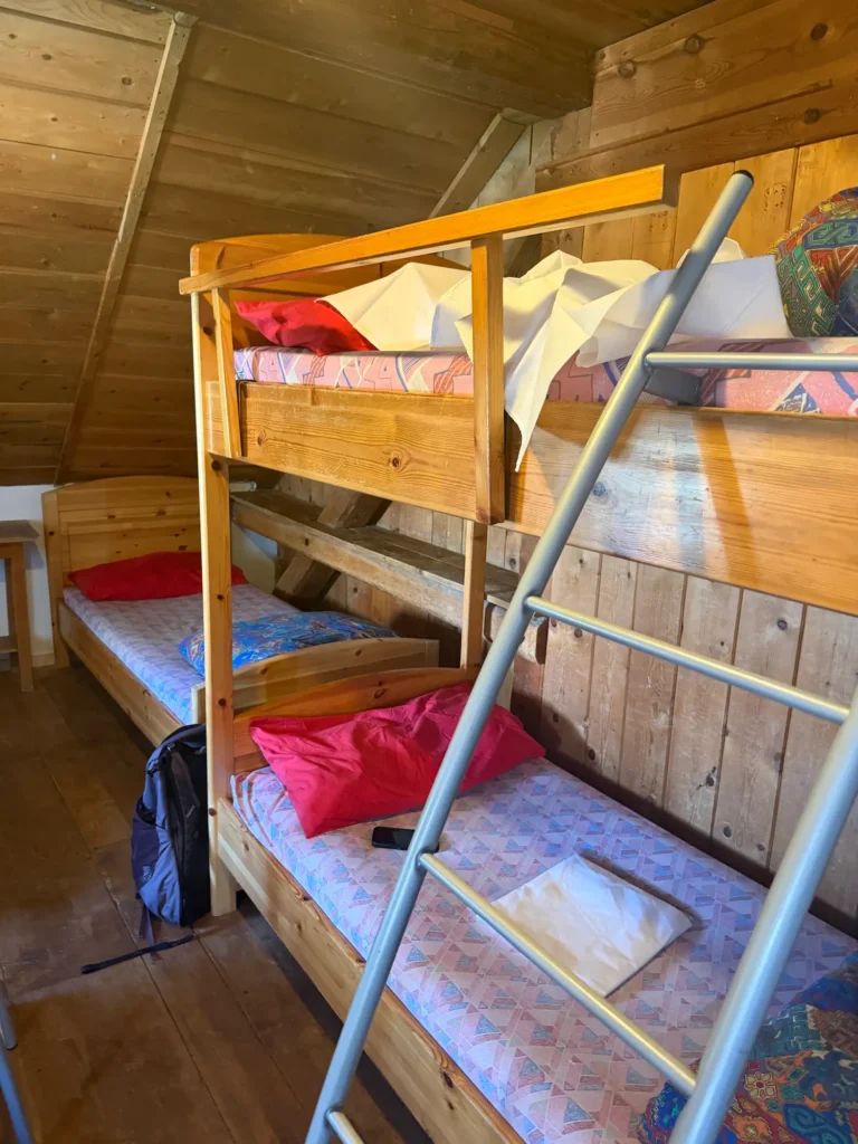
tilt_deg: -14.0
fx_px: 793
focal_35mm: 24
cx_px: 429
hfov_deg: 56.8
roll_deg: -1.8
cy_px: 572
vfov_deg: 71.6
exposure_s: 1/50
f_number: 1.78
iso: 640
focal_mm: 6.76
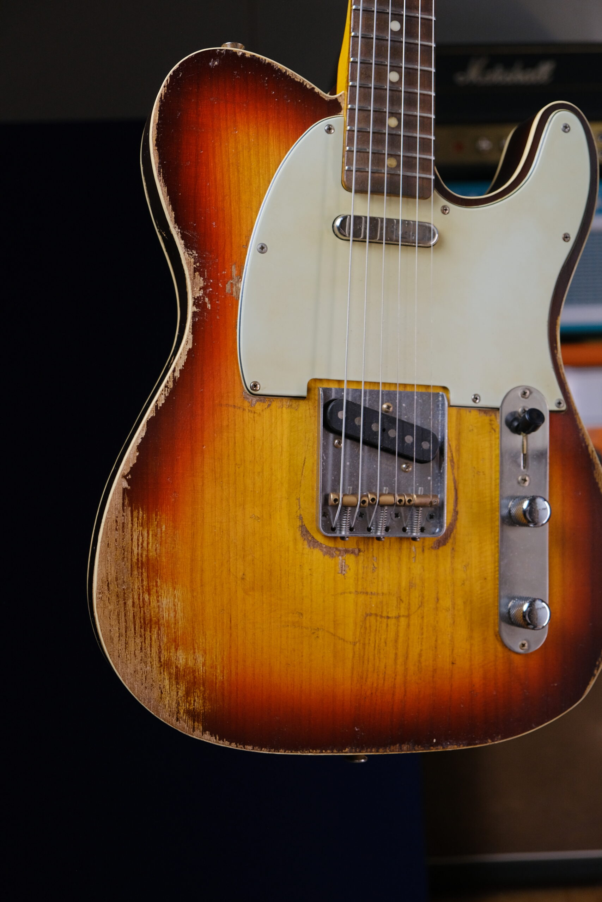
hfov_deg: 28.7
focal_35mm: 47
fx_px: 1179
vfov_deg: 41.9
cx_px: 301
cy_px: 451
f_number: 3.6
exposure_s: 1/180
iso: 800
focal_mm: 31.5
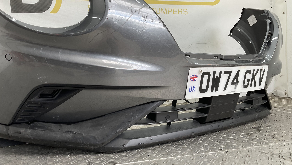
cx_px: 147
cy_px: 100
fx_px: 248
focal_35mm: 32
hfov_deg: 61.0
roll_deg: +1.1
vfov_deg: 36.5
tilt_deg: -7.4
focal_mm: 3
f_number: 1.8
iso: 20
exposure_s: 1/100
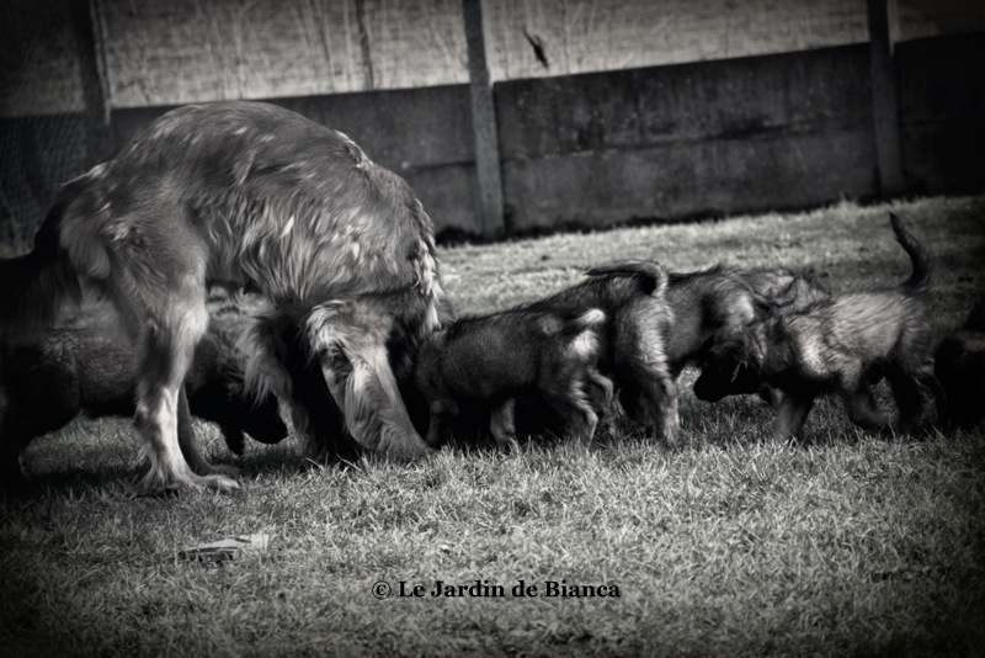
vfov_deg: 6.5
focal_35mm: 210
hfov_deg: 9.8
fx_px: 5748
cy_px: 329
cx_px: 492
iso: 360
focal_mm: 140
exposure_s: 1/500
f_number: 5.6
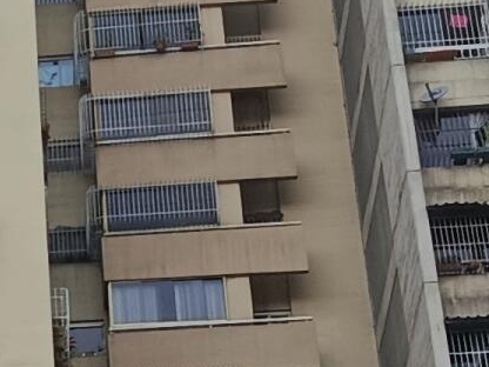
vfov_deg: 8.5
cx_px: -361
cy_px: 443
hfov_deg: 10.8
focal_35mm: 173
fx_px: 2444
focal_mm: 5.24
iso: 63
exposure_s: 1/100
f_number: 1.7
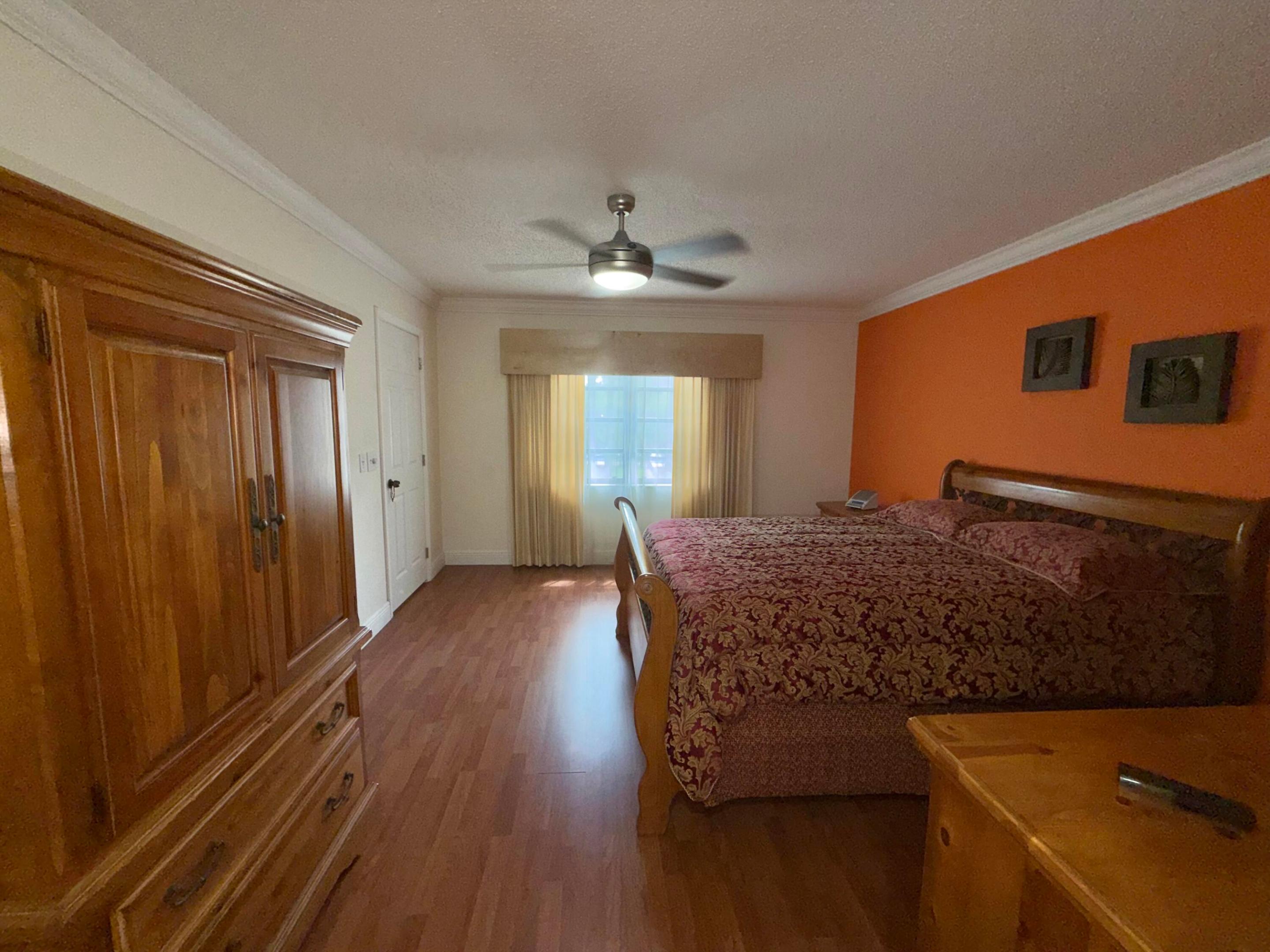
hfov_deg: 102.1
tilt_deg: -7.8
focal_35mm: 14
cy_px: 476
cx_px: 635
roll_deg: +0.2
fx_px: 514
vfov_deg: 85.7
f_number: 2.2
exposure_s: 1/60
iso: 32
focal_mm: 2.22
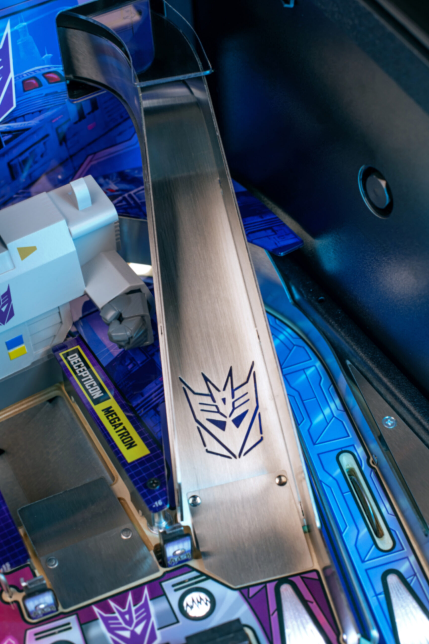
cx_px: 214
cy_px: 322
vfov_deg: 39.6
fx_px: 894
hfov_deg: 27.0
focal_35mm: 50
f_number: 6.3
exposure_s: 1/80
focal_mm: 50
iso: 320
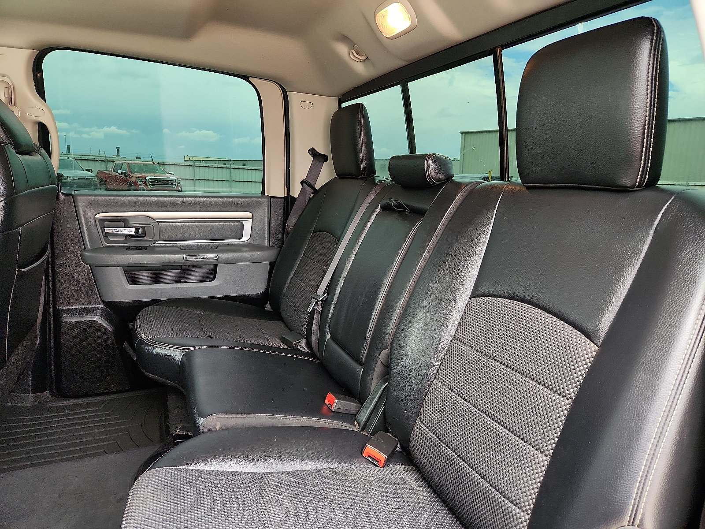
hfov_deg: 73.9
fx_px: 468
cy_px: 264
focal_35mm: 23
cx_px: 352
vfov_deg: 58.9
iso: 115
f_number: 1.8
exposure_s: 1/59.2
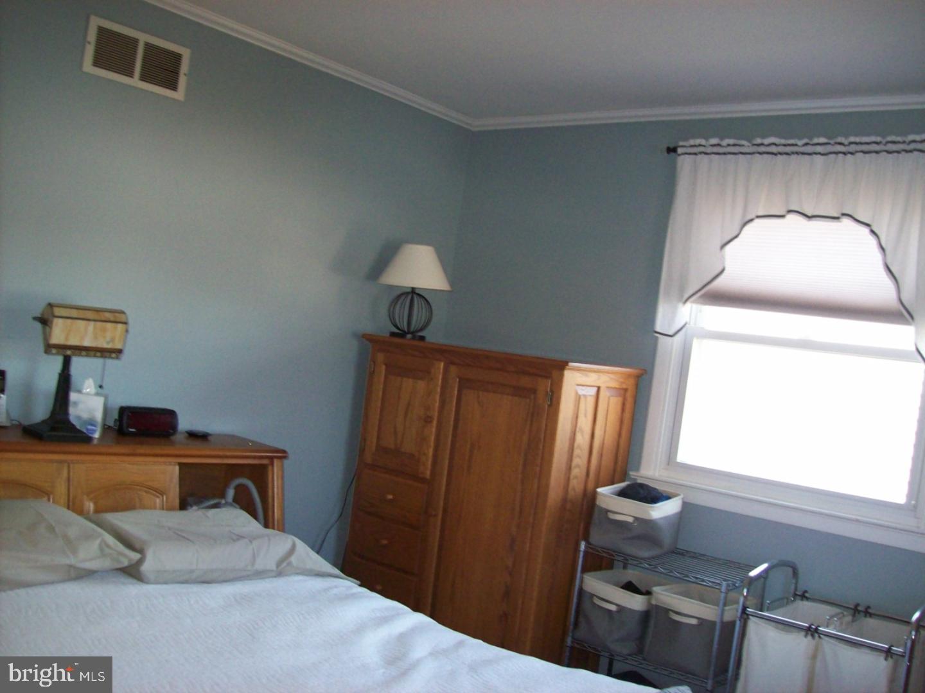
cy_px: 346
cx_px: 462
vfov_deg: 39.7
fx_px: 962
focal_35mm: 36
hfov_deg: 51.4
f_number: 2.7
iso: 200
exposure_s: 1/64
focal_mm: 6
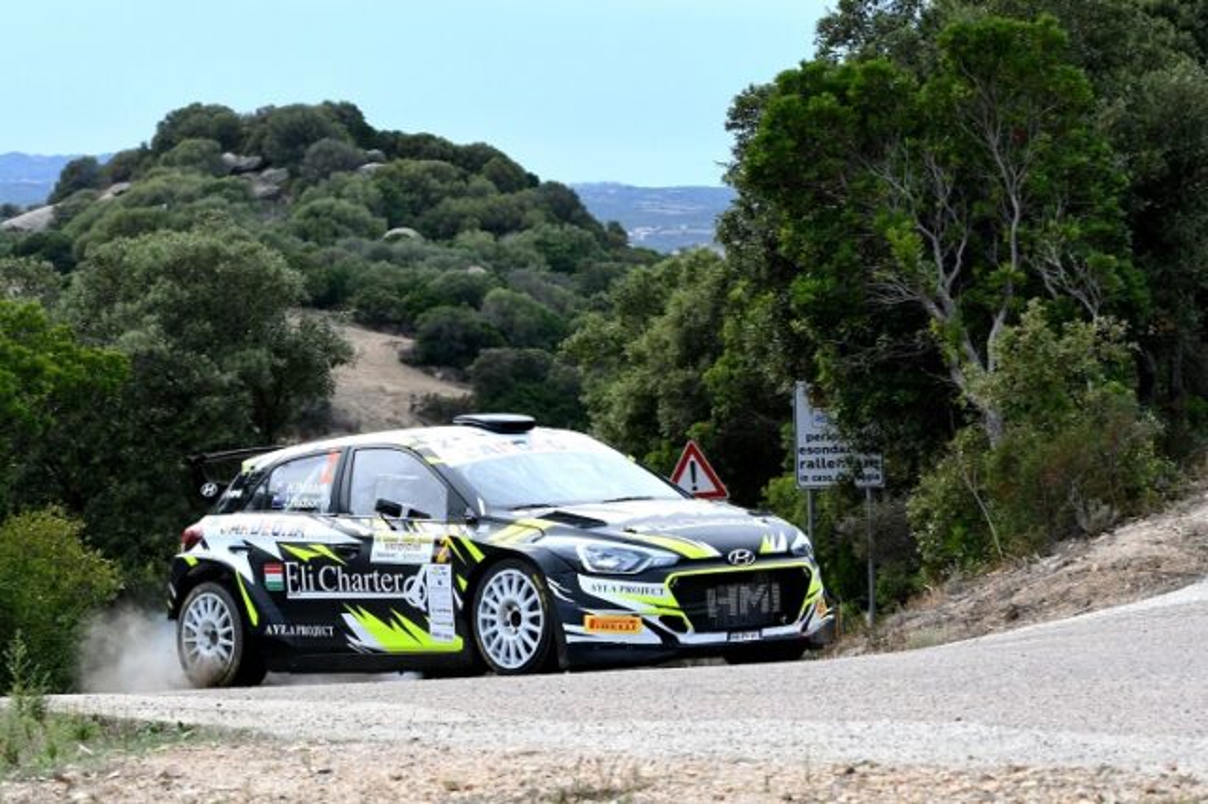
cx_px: 604
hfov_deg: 19.5
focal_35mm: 105
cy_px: 402
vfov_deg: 13.0
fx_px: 3521
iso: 400
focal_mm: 70
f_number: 7.1
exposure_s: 1/500
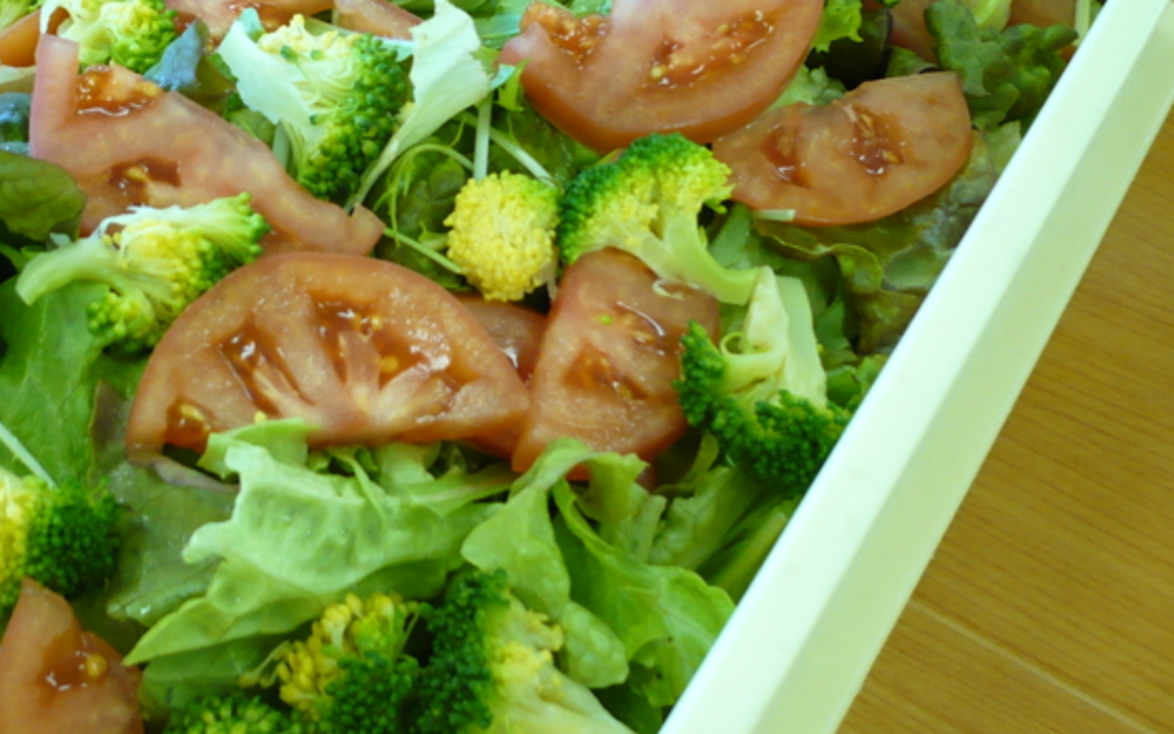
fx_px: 1696
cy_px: 206
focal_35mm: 53
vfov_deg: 24.2
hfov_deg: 37.6
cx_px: 346
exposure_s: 1/30
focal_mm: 5.8
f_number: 2.8
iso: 200
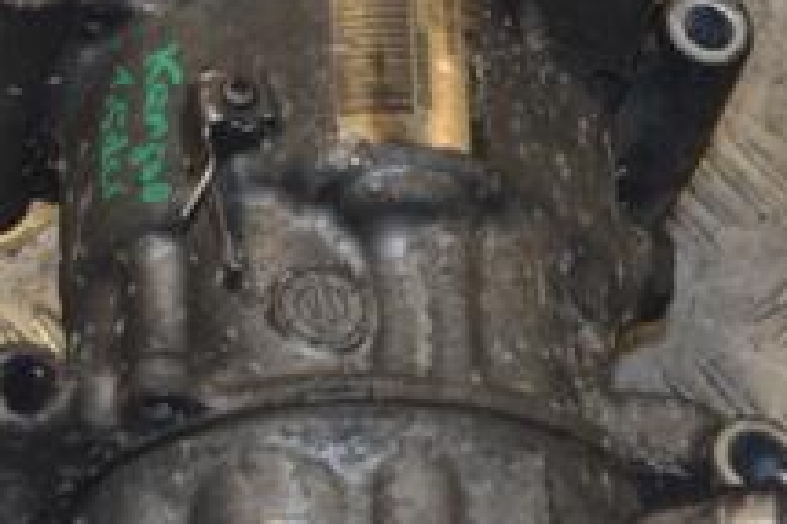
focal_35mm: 146
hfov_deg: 14.0
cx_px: 329
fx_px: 3198
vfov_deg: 9.4
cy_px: 172
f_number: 5
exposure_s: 1/125
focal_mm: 35
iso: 220
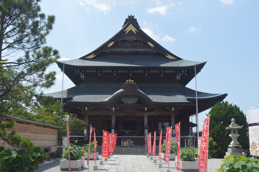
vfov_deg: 34.2
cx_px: 130
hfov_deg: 49.6
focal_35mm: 39
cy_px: 86
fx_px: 280
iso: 400
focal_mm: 26
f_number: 10
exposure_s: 1/400
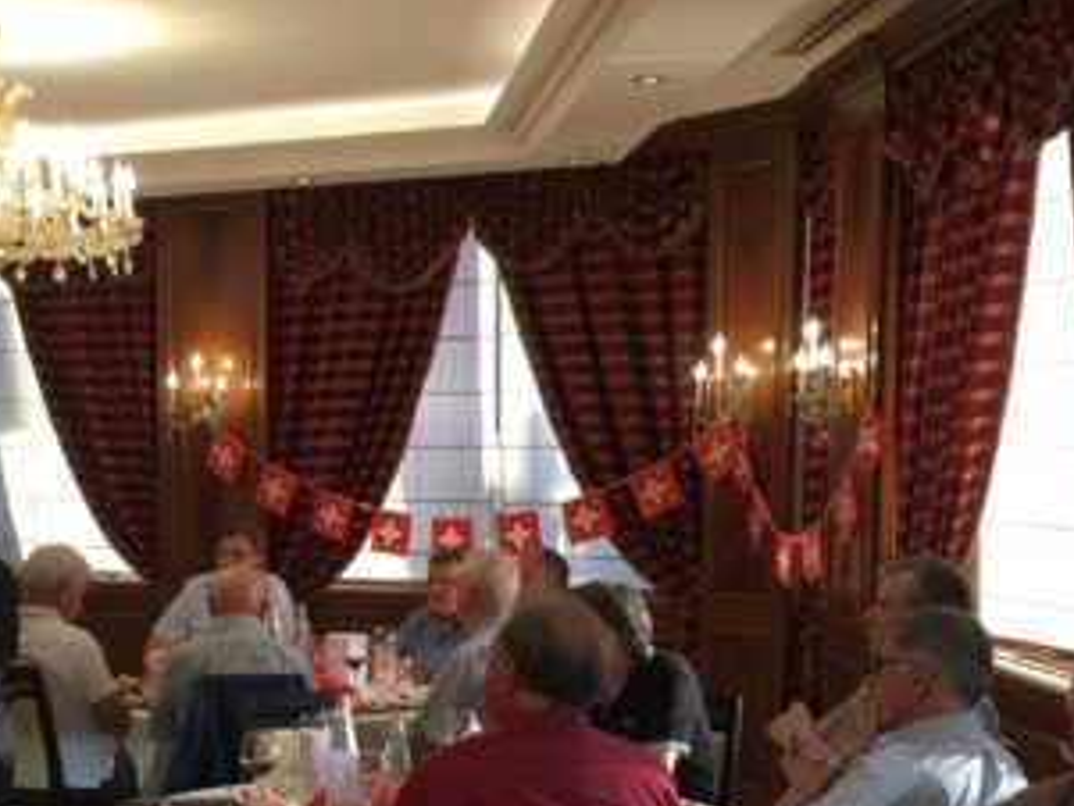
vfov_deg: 21.2
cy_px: 704
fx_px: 2111
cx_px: 316
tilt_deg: -6.3
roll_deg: -0.8
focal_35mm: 68
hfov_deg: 28.3
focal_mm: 4.15
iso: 40
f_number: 2.2
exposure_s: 1/33
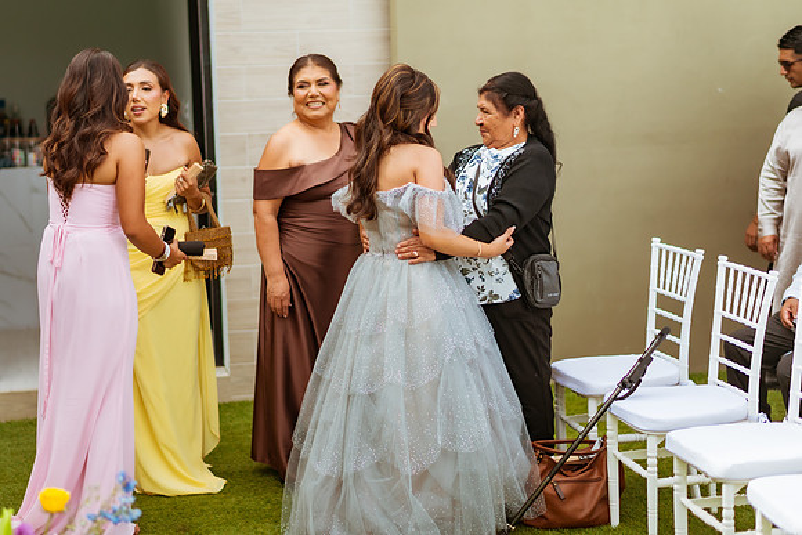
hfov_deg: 32.0
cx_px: 368
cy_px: 245
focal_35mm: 63
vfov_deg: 21.6
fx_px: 1400
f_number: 1.4
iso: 50
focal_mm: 58
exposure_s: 1/8000
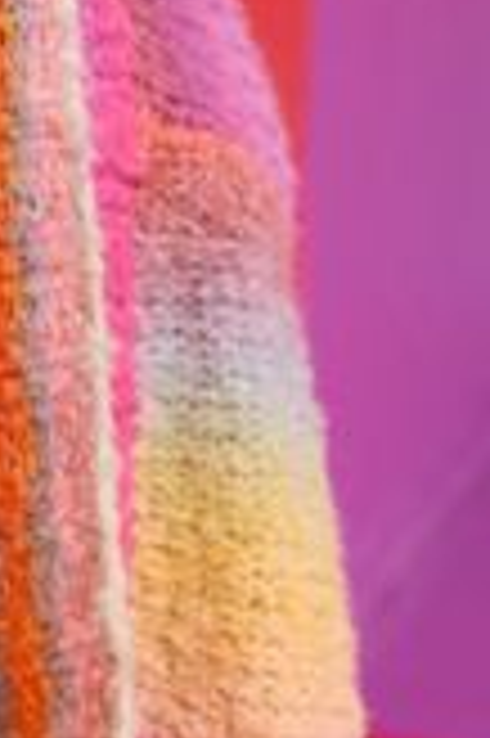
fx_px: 3151
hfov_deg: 8.8
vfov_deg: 13.3
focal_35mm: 154
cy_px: 117
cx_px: -126
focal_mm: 56
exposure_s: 1/125
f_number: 3.2
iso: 250
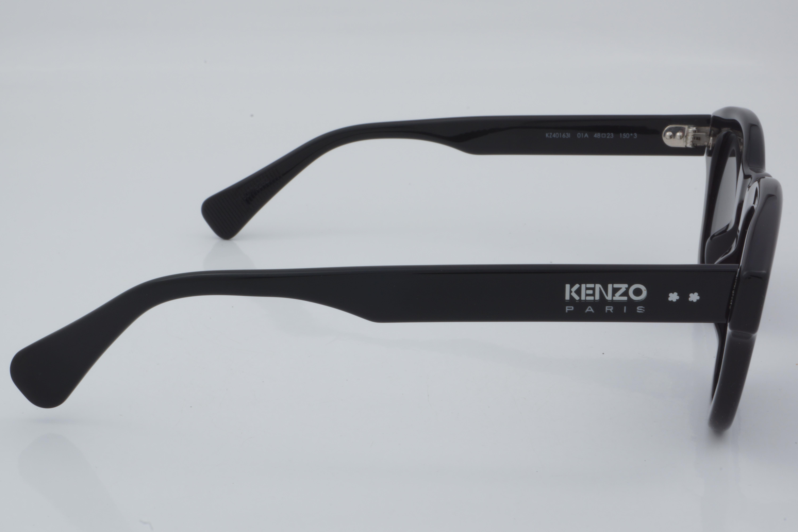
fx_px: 1496
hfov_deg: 29.9
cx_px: 399
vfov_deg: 20.2
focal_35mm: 68
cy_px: 266
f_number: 32
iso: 100
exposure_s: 1/3
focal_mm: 45
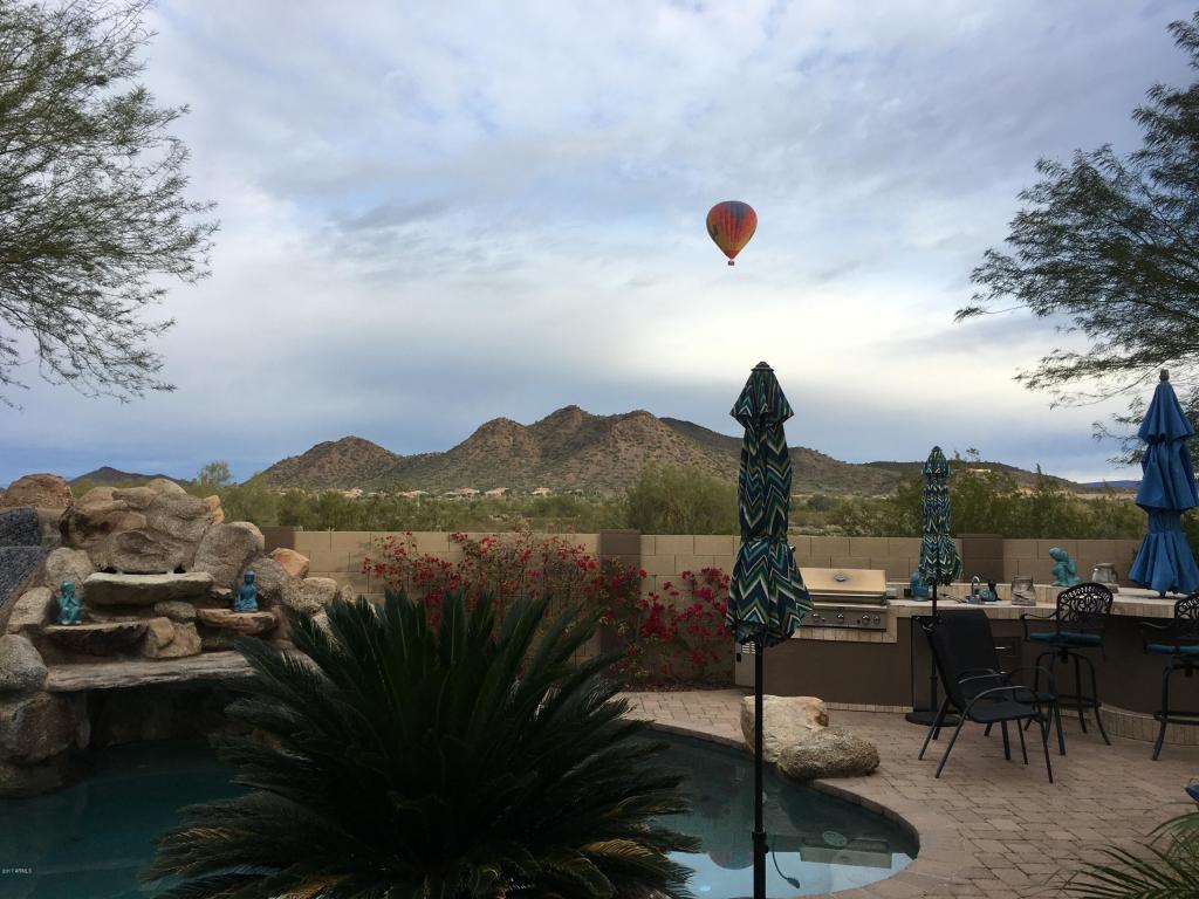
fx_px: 1004
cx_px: 600
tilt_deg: +4.5
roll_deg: -0.8
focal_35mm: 29
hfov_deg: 61.7
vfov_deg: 48.2
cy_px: 450
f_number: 2.2
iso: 25
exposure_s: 1/509
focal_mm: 4.15
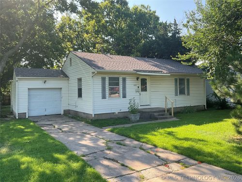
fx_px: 203
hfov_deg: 61.7
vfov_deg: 48.2
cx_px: 121
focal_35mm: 29
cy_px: 91
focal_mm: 3
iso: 16
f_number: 1.8
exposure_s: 1/378
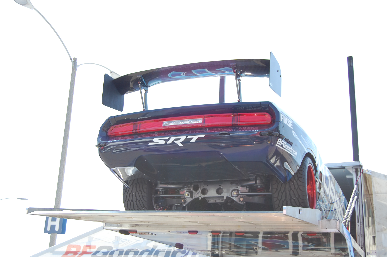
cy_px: 128
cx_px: 194
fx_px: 516
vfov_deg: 28.0
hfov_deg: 41.1
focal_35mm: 48
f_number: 8
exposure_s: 1/200
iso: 200
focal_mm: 32
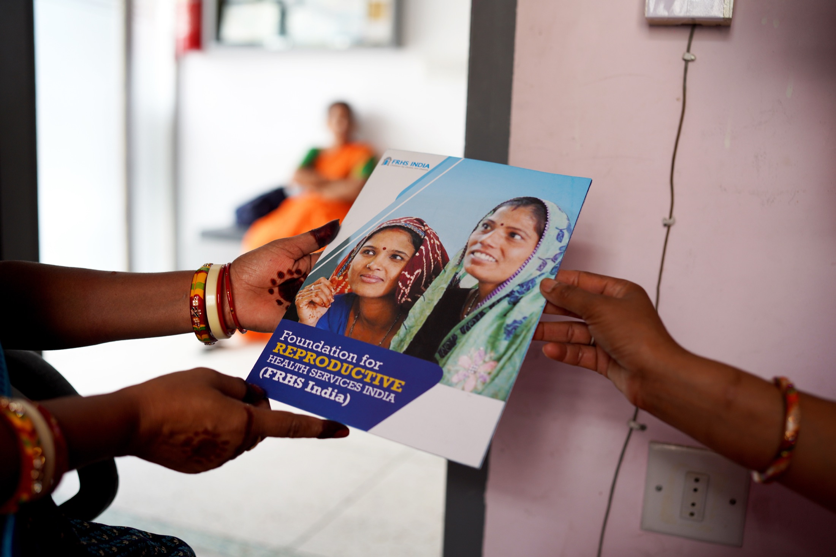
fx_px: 813
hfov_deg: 54.4
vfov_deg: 37.8
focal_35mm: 35
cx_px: 418
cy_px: 278
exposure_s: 1/80
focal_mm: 35
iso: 200
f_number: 2
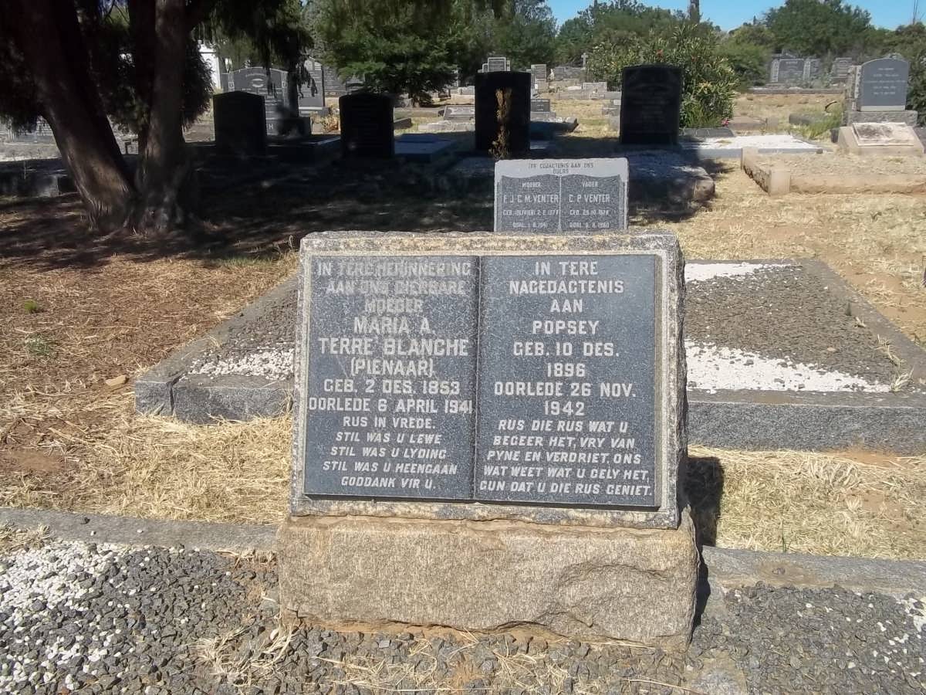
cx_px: 463
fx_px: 856
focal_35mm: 32
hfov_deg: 56.8
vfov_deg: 44.2
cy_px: 348
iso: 80
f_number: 5.5
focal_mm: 5.7
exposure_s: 1/640
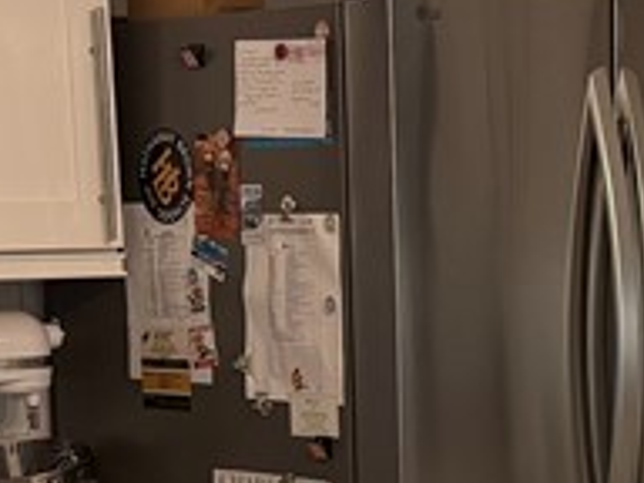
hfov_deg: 15.3
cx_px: 503
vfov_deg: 11.4
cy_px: 553
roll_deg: +1.5
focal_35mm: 128
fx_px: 2381
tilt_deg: -8.8
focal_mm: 6.76
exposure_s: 1/120
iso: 250
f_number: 1.78
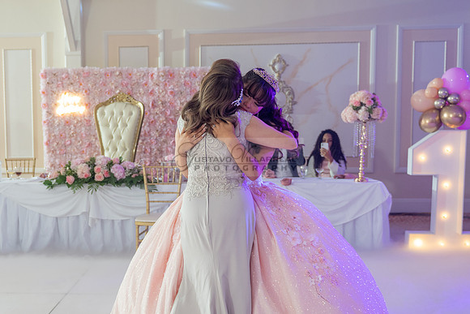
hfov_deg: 38.0
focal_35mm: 52
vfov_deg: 26.1
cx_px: 158
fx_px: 675
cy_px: 198
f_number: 2.8
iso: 400
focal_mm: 28
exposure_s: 1/100
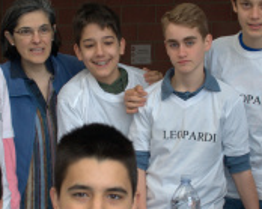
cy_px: 102
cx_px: 126
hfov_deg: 15.5
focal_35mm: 124
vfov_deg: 12.4
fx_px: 961
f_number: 5.6
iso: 360
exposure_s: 1/125
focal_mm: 24
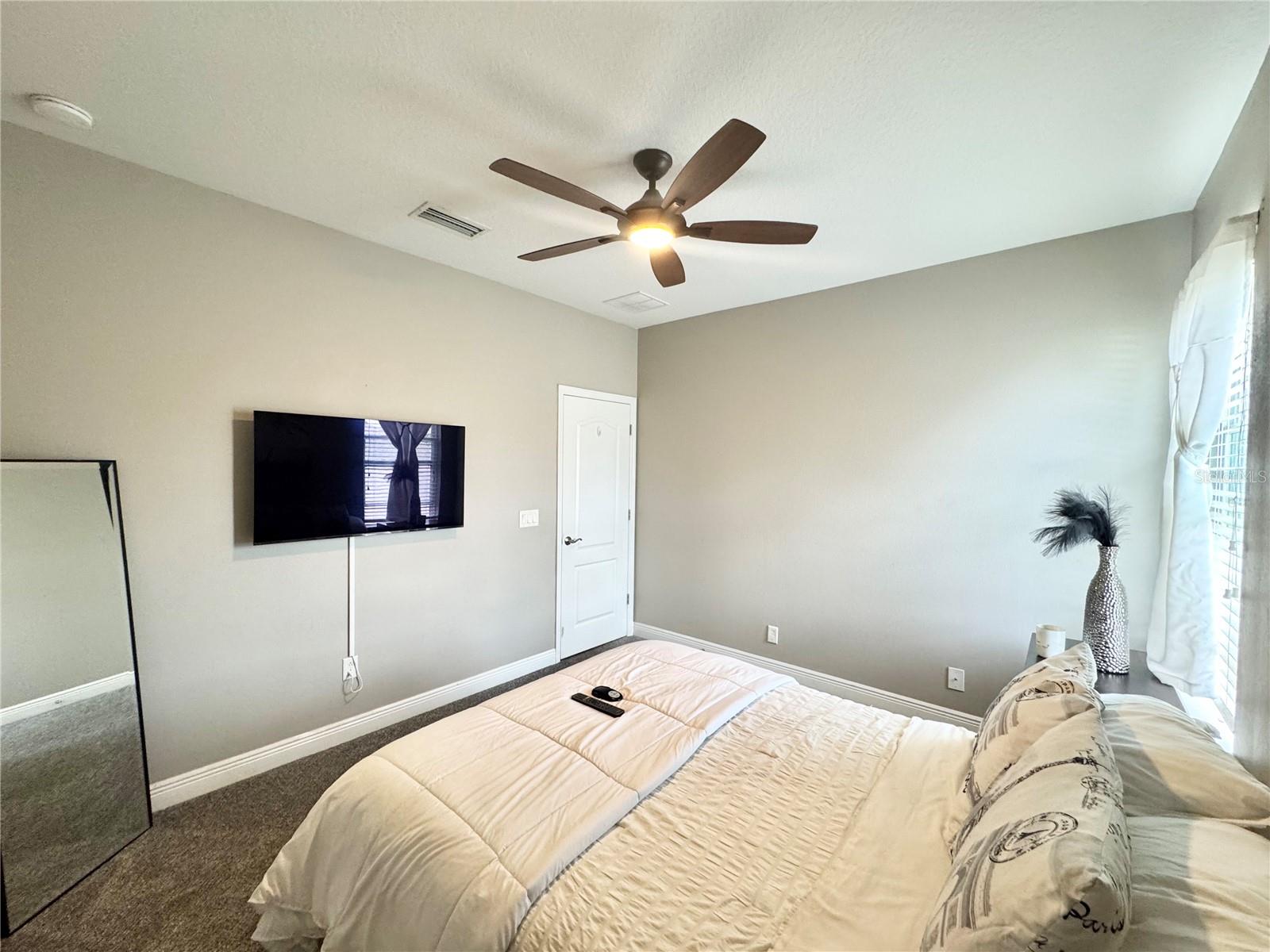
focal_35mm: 14
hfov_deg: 102.1
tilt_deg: -1.6
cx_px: 635
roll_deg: -0.7
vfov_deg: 85.7
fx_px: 514
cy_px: 476
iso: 200
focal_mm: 2.22
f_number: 2.2
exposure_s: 1/60
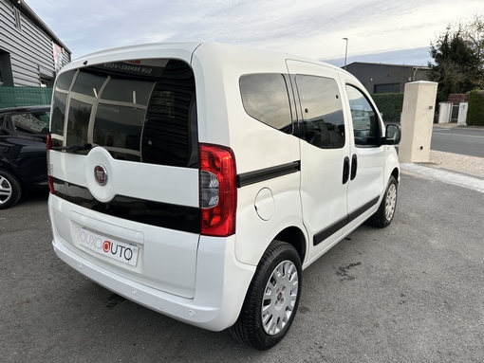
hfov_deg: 71.6
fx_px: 336
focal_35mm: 24
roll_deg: +0.4
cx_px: 242
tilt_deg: -12.8
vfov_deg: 56.9
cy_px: 182
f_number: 1.78
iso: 80
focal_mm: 6.86
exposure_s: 1/1119
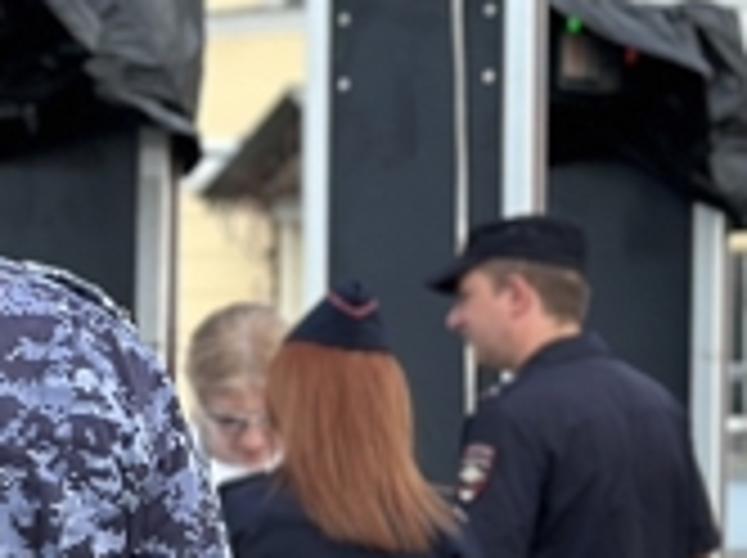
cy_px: 292
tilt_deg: +1.3
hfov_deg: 9.8
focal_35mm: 193
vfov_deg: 7.7
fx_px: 4159
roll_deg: +0.6
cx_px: -529
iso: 80
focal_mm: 6.86
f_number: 1.78
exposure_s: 1/1815
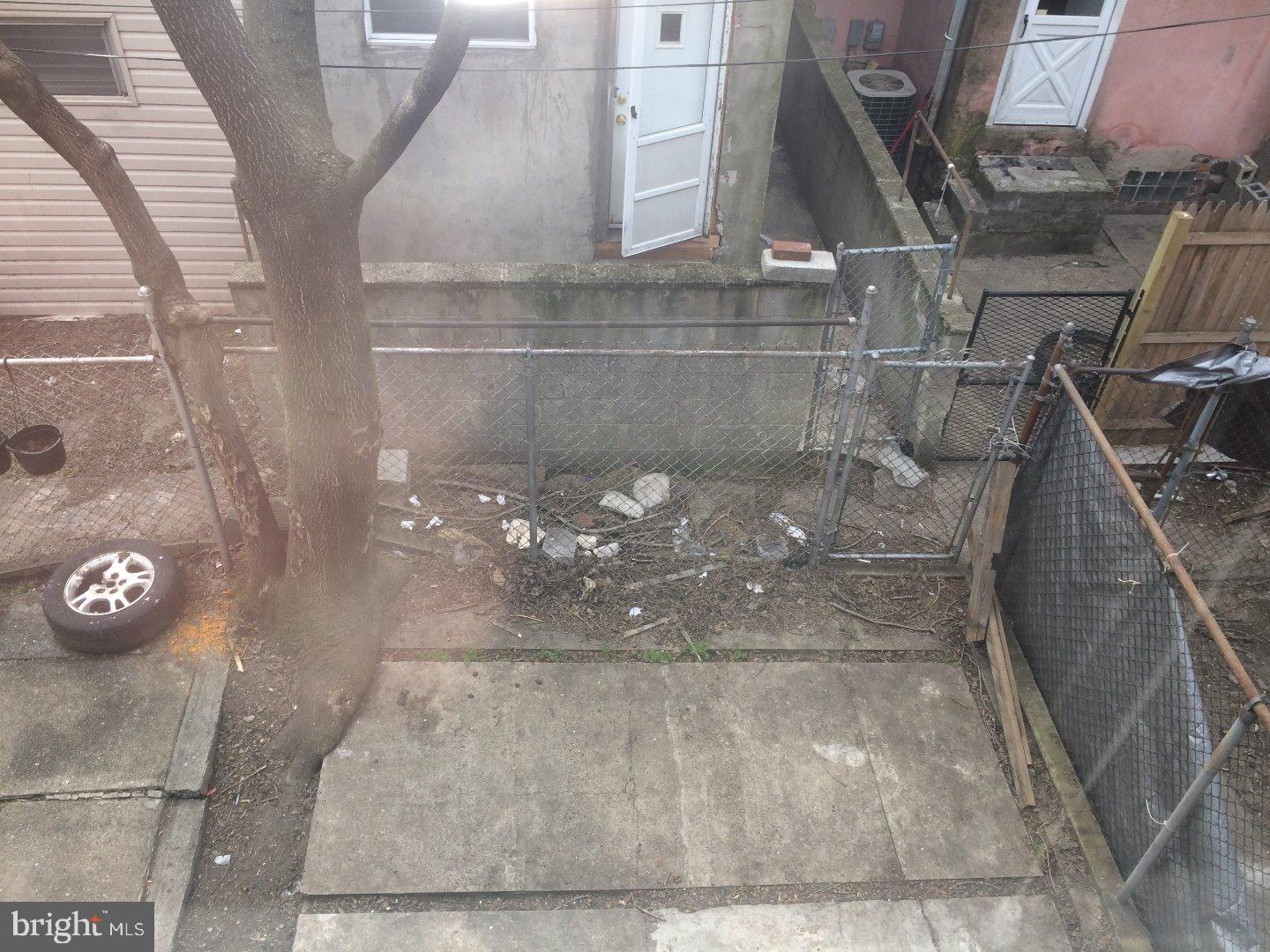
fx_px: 1064
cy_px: 476
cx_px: 635
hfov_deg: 61.7
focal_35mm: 29
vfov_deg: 48.2
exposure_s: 1/281
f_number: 2.2
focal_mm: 4.15
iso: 32
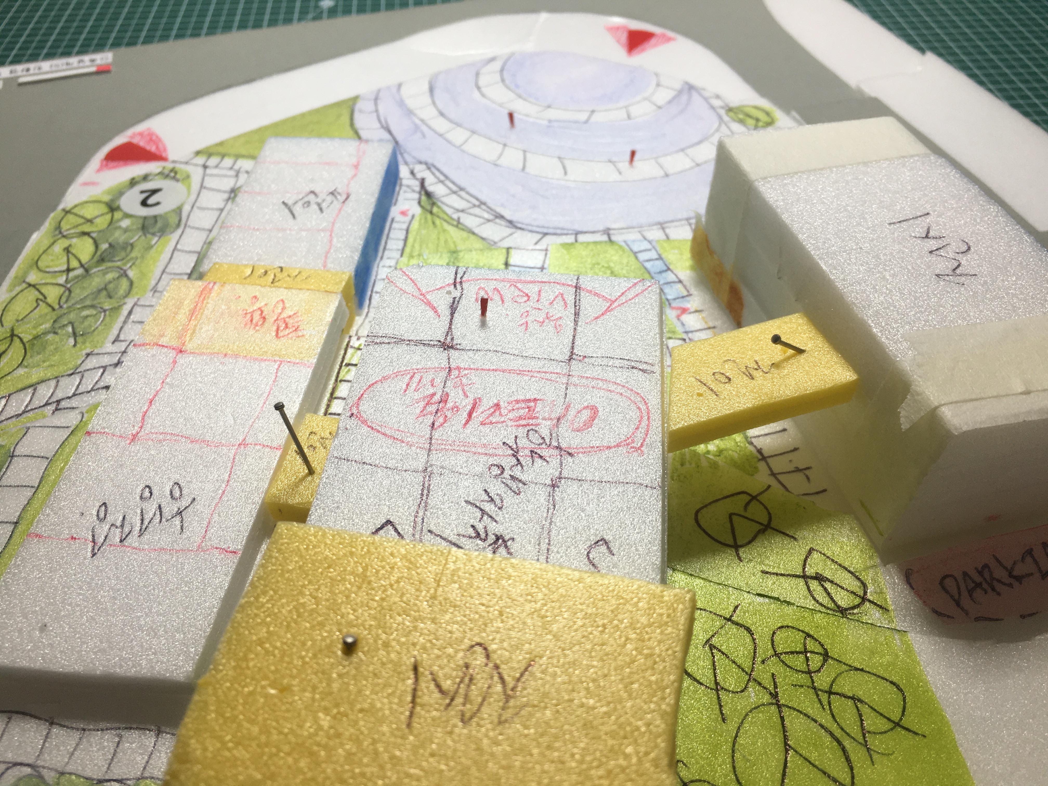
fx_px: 878
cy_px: 393
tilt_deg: -47.1
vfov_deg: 48.2
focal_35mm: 29
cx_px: 524
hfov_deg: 61.7
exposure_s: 1/60
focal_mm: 4.15
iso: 25
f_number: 2.2
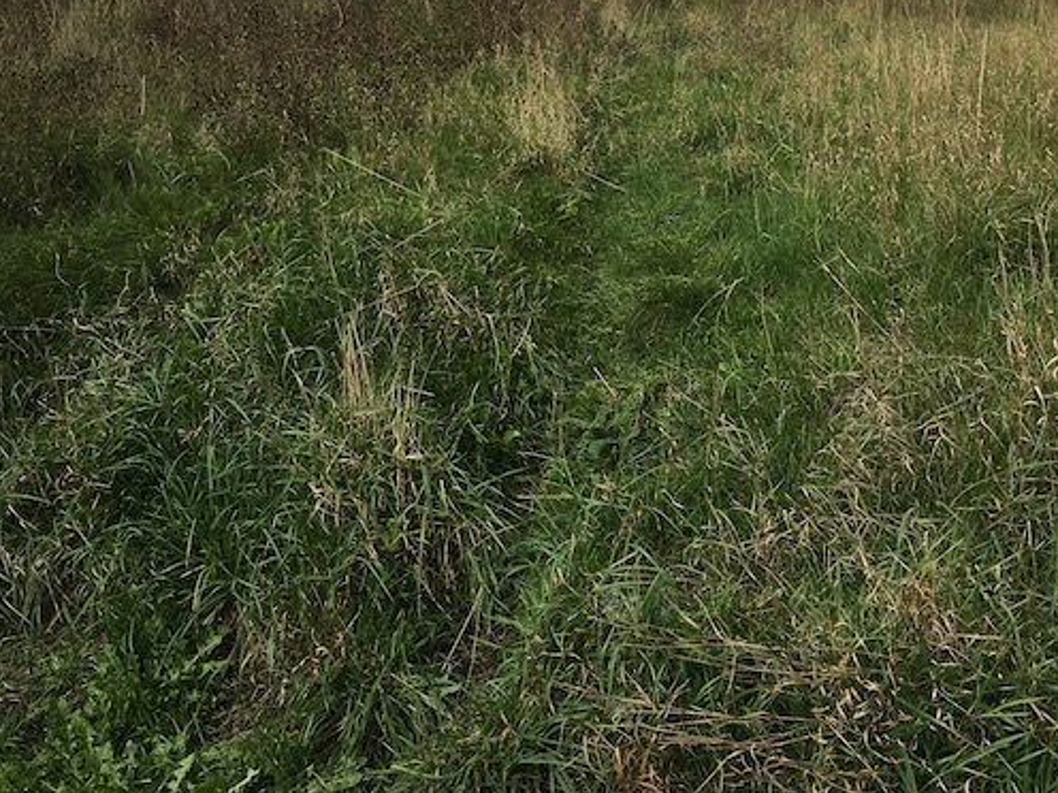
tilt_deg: +1.9
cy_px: 206
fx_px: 1192
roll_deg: +1.6
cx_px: 529
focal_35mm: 39
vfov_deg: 36.0
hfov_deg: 47.9
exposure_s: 1/1451
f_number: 2.2
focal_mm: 4.15
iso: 25
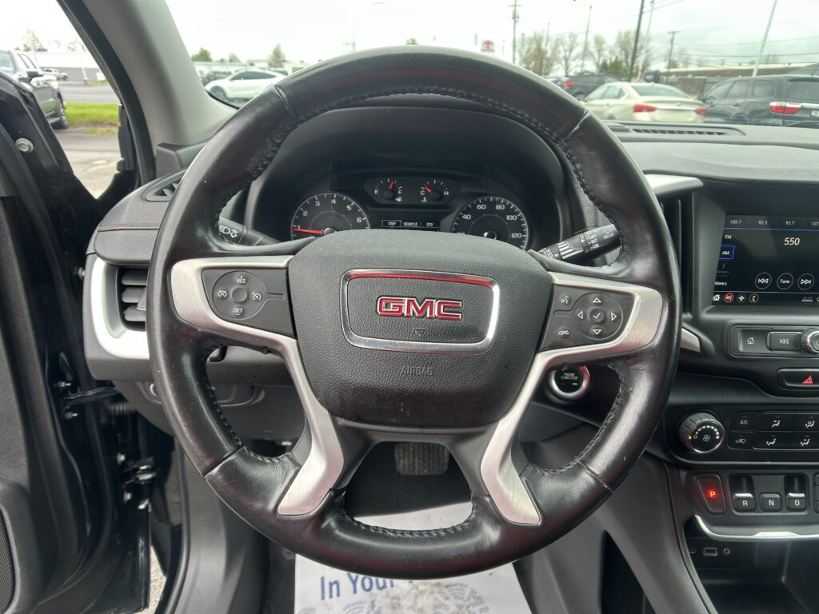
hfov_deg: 67.3
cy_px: 307
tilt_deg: -26.5
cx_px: 410
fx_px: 615
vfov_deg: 53.1
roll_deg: -1.0
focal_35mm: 26
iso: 40
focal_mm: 5.7
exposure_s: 1/121
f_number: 1.5
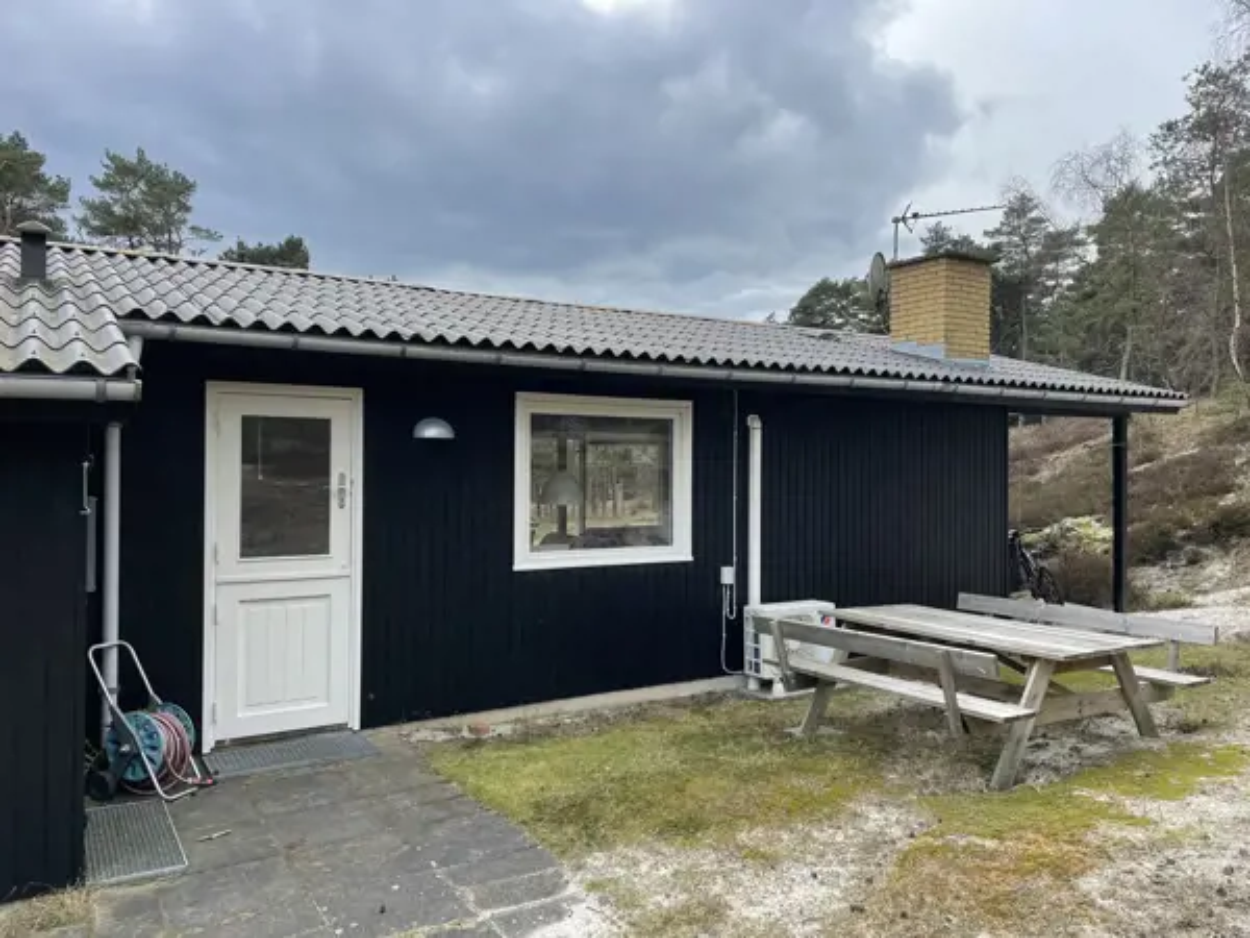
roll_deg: -0.6
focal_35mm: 26
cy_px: 469
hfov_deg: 67.3
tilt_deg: +0.2
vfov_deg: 53.1
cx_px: 625
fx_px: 939
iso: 32
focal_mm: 4.2
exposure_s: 1/1335
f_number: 1.6
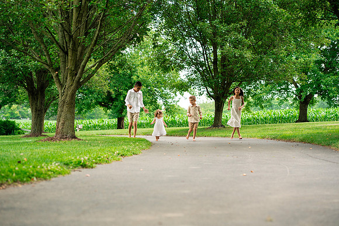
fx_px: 801
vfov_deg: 16.1
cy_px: 113
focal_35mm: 85
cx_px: 170
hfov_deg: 23.9
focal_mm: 85
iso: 500
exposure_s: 1/500
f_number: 3.5
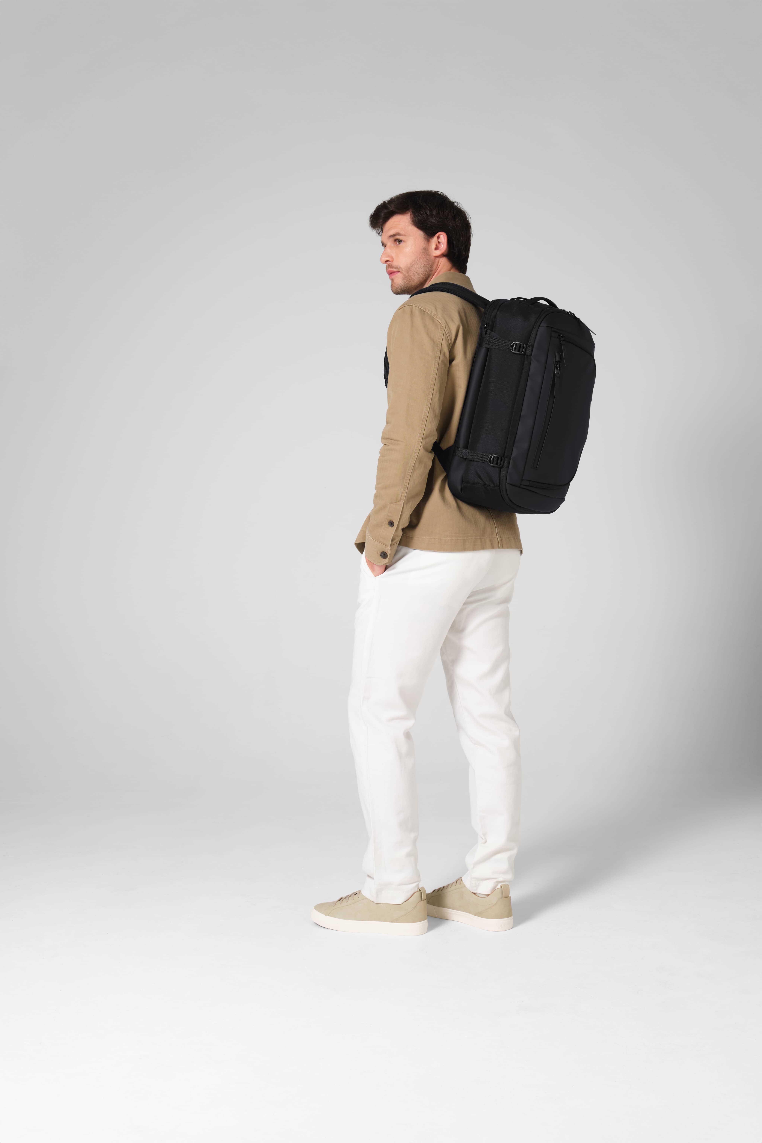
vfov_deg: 44.5
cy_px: 572
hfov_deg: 30.5
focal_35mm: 44
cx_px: 381
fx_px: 1397
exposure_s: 1/125
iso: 160
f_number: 8
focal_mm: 29.2
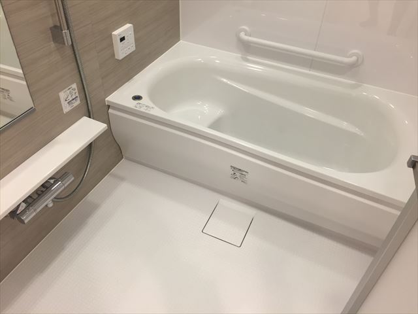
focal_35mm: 29
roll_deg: -3.7
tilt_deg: -40.8
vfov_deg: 48.2
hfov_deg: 61.7
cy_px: 157
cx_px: 209
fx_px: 350
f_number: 2.2
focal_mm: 4.15
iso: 80
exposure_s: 1/33
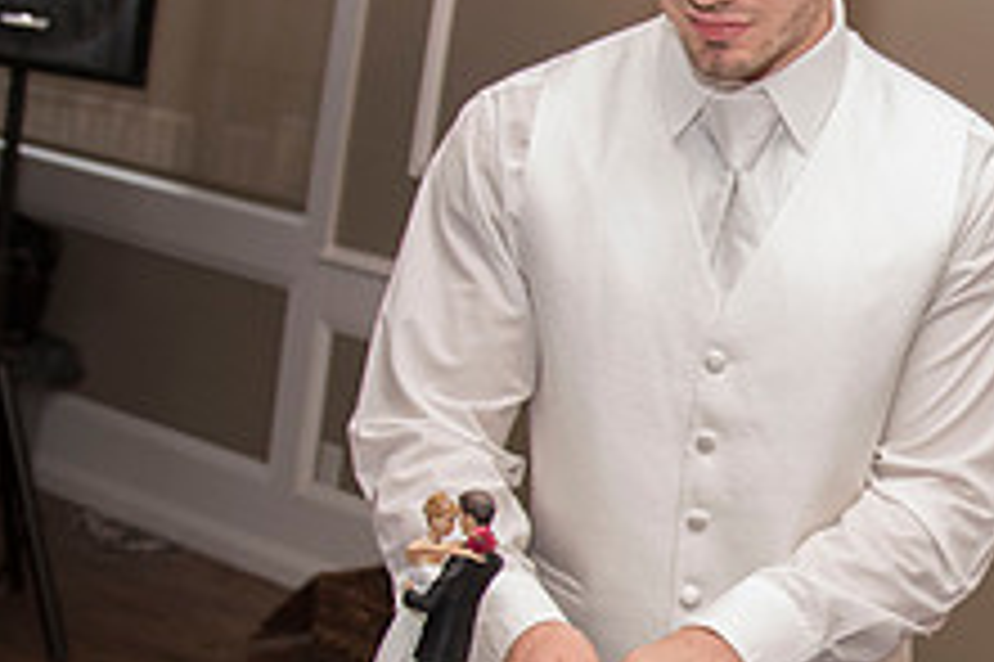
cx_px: 976
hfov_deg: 29.9
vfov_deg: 21.3
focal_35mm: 63
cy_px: 507
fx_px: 1738
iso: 2000
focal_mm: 24
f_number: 4
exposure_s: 1/200
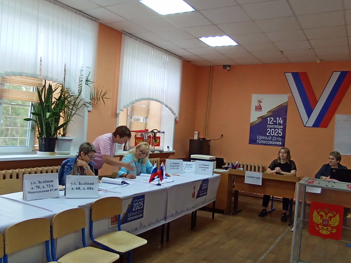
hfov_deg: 91.0
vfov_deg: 74.7
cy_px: 139
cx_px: 173
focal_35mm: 17
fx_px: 172
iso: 101
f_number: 2.2
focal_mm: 1.65
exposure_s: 1/50
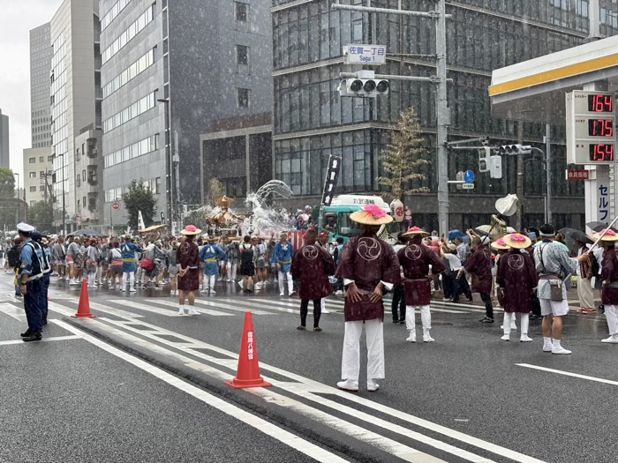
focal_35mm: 52
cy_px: 232
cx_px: 309
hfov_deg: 36.8
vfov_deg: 28.0
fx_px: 928
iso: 32
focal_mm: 5.96
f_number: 1.6
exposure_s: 1/185
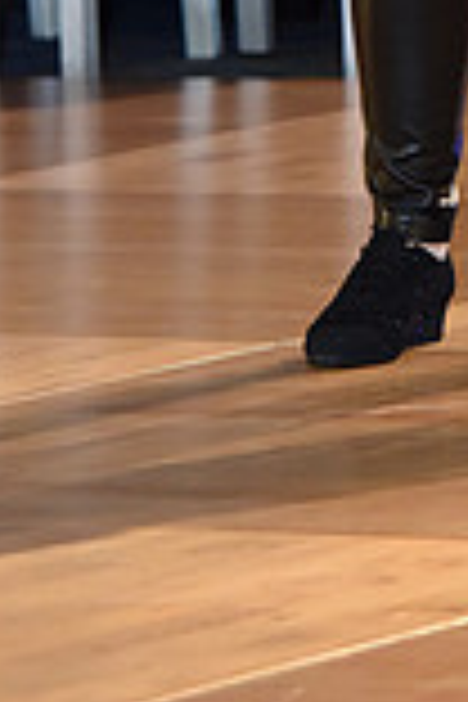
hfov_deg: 2.3
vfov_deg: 3.5
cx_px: 745
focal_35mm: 593
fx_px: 11563
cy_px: -508
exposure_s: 1/250
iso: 2000
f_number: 5
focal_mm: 160
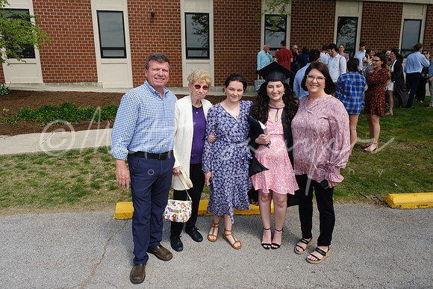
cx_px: 216
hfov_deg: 71.5
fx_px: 301
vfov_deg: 51.3
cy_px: 144
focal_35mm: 25
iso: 200
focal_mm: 16.5
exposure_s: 1/500
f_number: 5.6
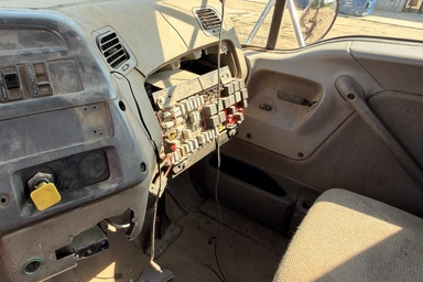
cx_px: 205
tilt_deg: -26.1
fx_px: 305
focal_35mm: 26
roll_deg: -1.4
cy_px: 121
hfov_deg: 69.4
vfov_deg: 49.4
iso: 40
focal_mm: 2.22
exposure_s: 1/121
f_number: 2.2
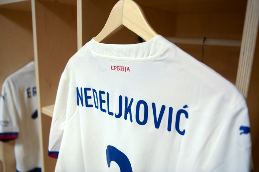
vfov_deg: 41.1
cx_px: 130
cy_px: 86
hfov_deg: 58.7
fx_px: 230
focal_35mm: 32
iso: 2000
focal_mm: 32
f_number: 3.2
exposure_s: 1/200
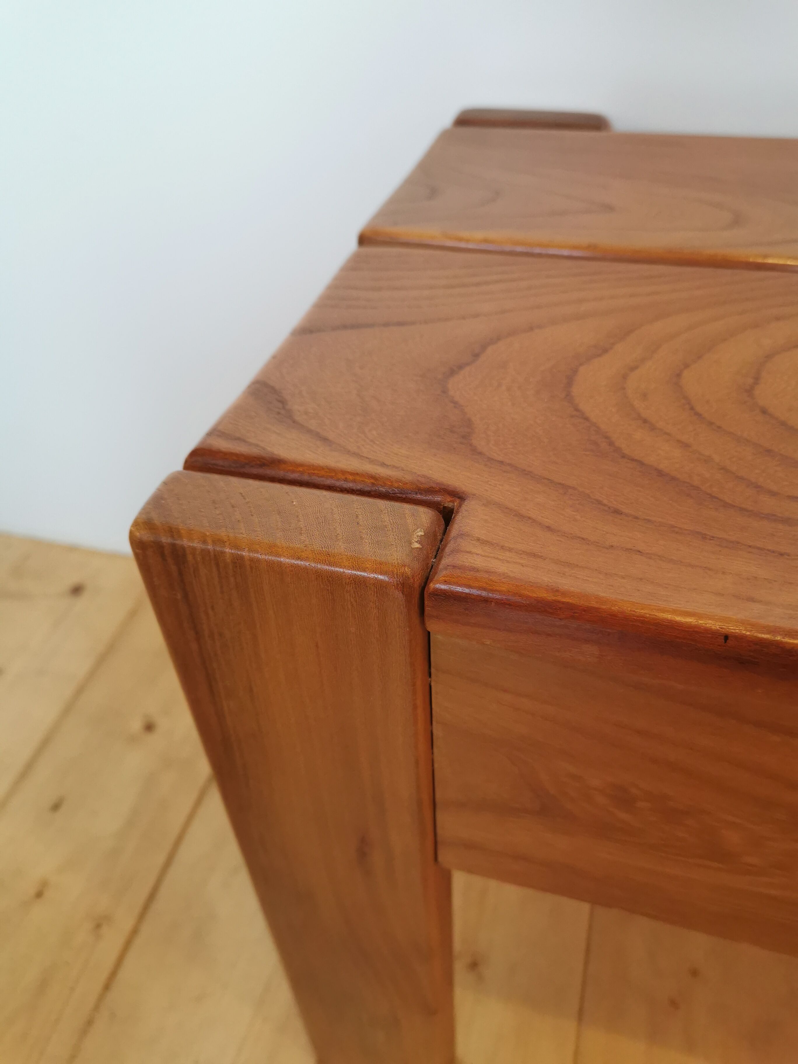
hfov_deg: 51.4
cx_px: 399
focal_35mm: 27
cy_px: 532
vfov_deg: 65.3
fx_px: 830
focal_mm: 5.58
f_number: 1.8
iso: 200
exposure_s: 1/50
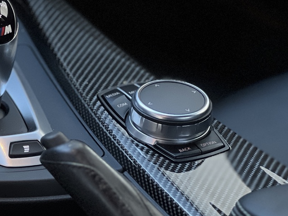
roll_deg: -1.4
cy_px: 54
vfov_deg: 8.5
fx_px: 1447
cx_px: -5
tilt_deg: -25.9
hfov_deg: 11.2
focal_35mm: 174
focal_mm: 9
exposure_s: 1/33
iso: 320
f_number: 2.8
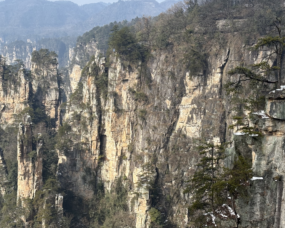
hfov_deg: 27.9
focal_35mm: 68
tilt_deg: -10.4
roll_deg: -0.9
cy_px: 117
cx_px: 127
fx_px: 574
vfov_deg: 22.5
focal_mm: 5.96
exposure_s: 1/1754
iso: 32
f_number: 1.6
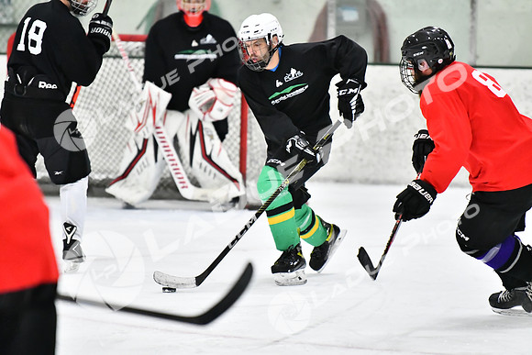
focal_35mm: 300
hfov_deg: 6.9
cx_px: 266
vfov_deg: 4.6
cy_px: 178
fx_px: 4434
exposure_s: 1/1600
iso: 6400
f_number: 2.8
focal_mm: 200
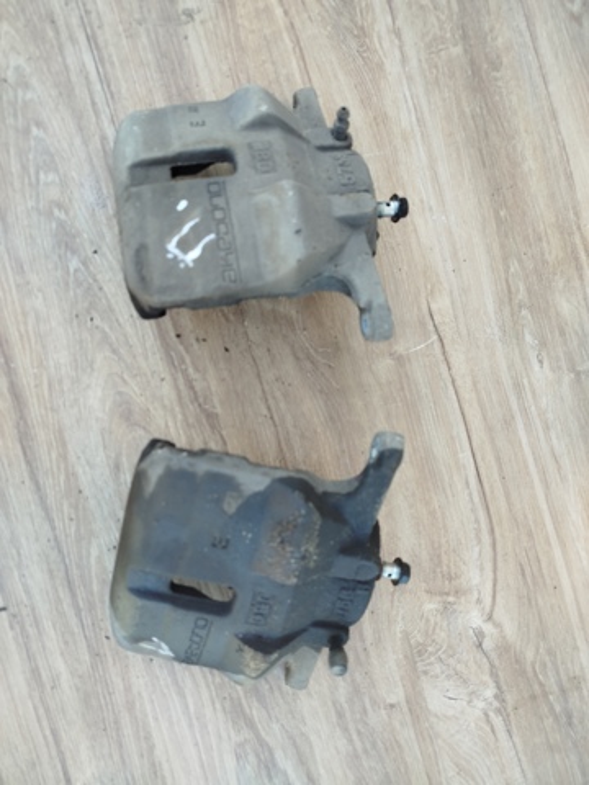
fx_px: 544
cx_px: 294
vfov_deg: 71.6
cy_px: 392
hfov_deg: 56.8
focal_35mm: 24
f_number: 1.7
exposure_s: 1/50
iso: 64
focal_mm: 5.31
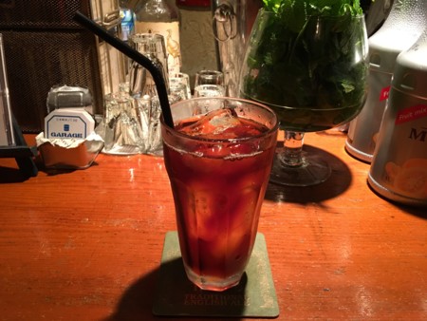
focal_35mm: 29
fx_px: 358
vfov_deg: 48.3
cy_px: 160
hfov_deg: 61.6
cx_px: 214
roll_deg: -1.6
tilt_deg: -27.2
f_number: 2.2
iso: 100
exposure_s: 1/8
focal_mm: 4.15
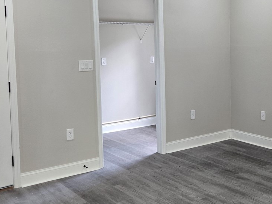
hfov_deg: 37.2
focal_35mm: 50
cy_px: 72
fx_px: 393
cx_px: 208
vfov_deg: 29.0
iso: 250
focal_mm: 5.4
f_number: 1.8
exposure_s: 1/120
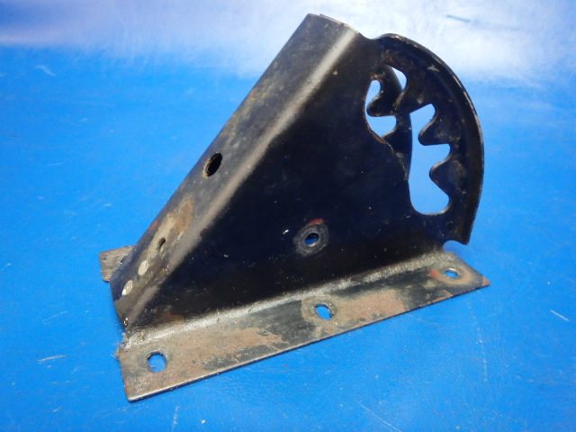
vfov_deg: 49.7
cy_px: 216
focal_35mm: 28
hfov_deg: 63.4
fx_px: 466
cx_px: 288
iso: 800
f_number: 3.9
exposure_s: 1/20
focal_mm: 5
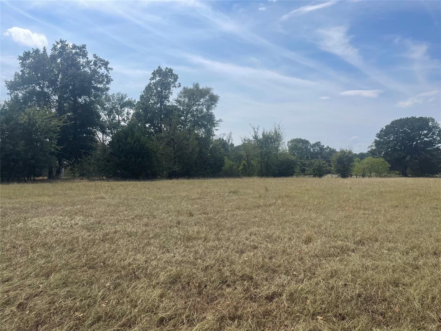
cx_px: 220
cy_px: 166
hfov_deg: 69.4
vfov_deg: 54.9
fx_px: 318
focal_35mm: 25
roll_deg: -0.5
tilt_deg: +0.5
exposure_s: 1/5917
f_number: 1.6
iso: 32
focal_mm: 5.1
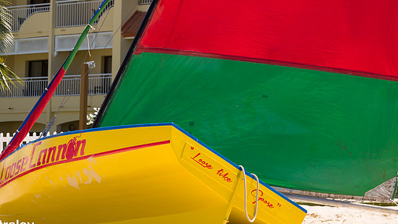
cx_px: 182
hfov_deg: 15.9
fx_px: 1425
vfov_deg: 9.0
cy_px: 150
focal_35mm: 135
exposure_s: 1/320
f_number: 8
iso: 100
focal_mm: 105
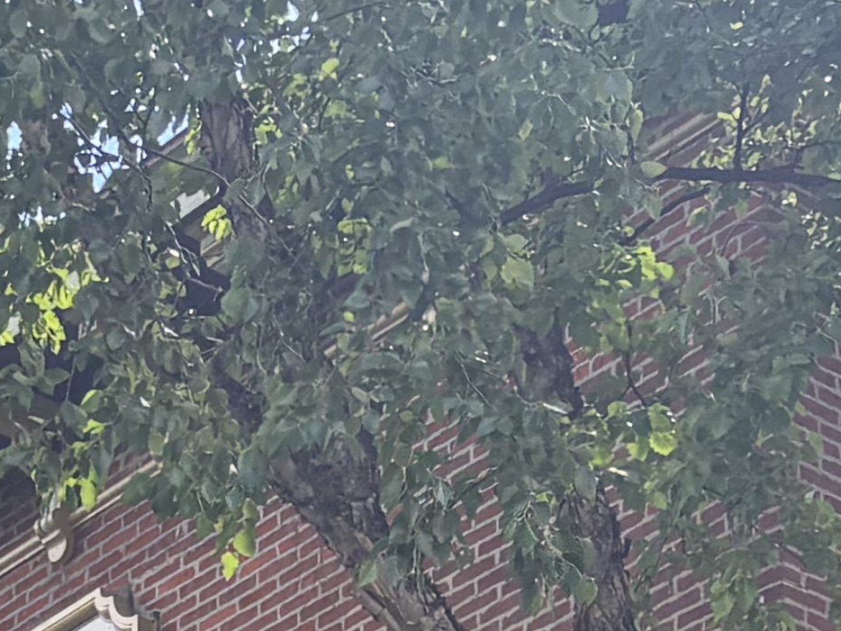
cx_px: -315
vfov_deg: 8.4
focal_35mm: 159
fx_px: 3864
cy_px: 1629
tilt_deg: +9.2
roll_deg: +1.2
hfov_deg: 12.0
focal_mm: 5.96
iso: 64
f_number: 1.6
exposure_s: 1/430
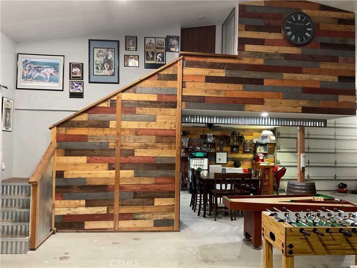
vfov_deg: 48.2
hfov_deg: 61.7
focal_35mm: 29
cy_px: 134
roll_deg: -1.3
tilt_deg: +1.8
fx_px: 299
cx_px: 178
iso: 250
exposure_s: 1/30
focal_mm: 3
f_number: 1.8
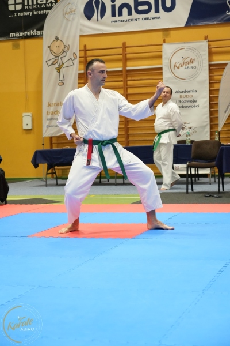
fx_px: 661
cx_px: 115
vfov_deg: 29.2
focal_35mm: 69
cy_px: 173
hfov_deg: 19.7
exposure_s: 1/250
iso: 5000
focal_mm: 69
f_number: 4.5
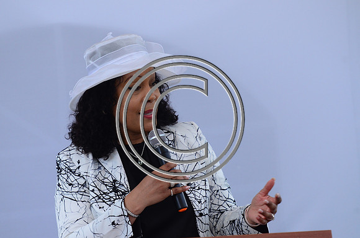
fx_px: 2245
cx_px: 180
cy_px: 119
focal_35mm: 225
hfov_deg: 9.2
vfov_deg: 6.1
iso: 800
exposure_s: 1/320
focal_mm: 150
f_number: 2.8
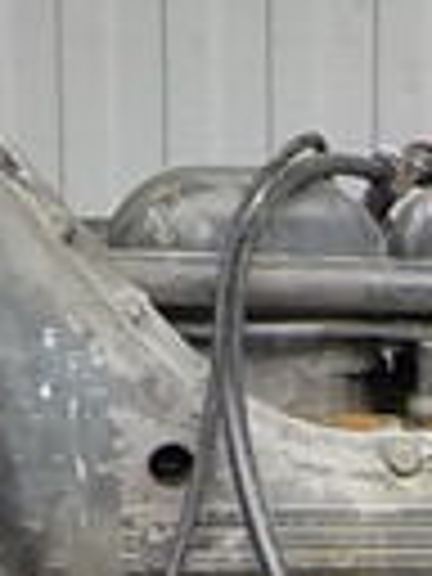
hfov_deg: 9.2
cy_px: 778
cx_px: 900
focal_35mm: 150
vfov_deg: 12.7
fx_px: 2496
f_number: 3.3
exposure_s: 1/100
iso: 125
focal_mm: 4.1
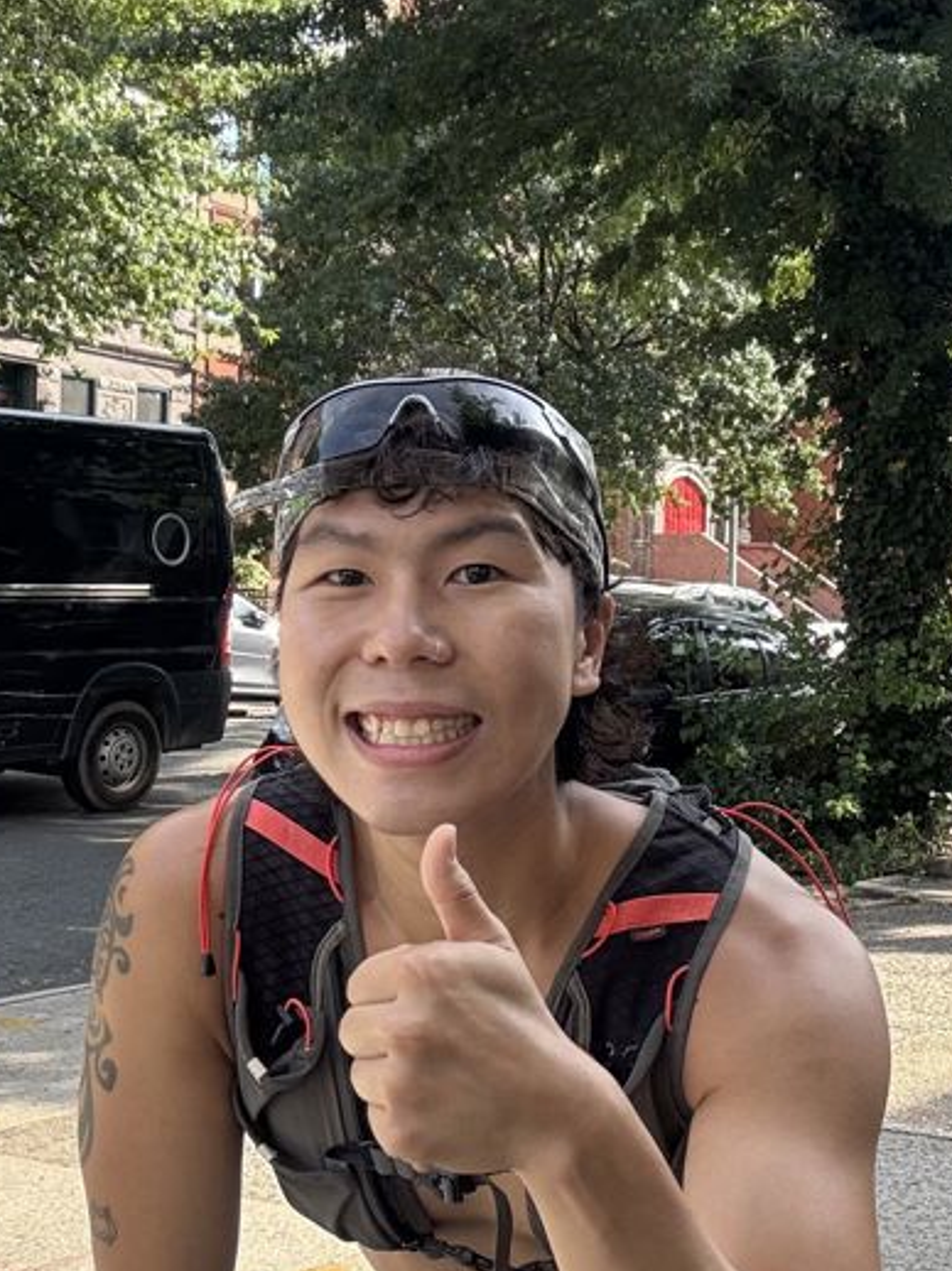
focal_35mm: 34
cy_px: 639
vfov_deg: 54.0
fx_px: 1248
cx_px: 505
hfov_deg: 41.7
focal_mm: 2.69
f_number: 1.9
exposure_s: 1/177
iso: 25
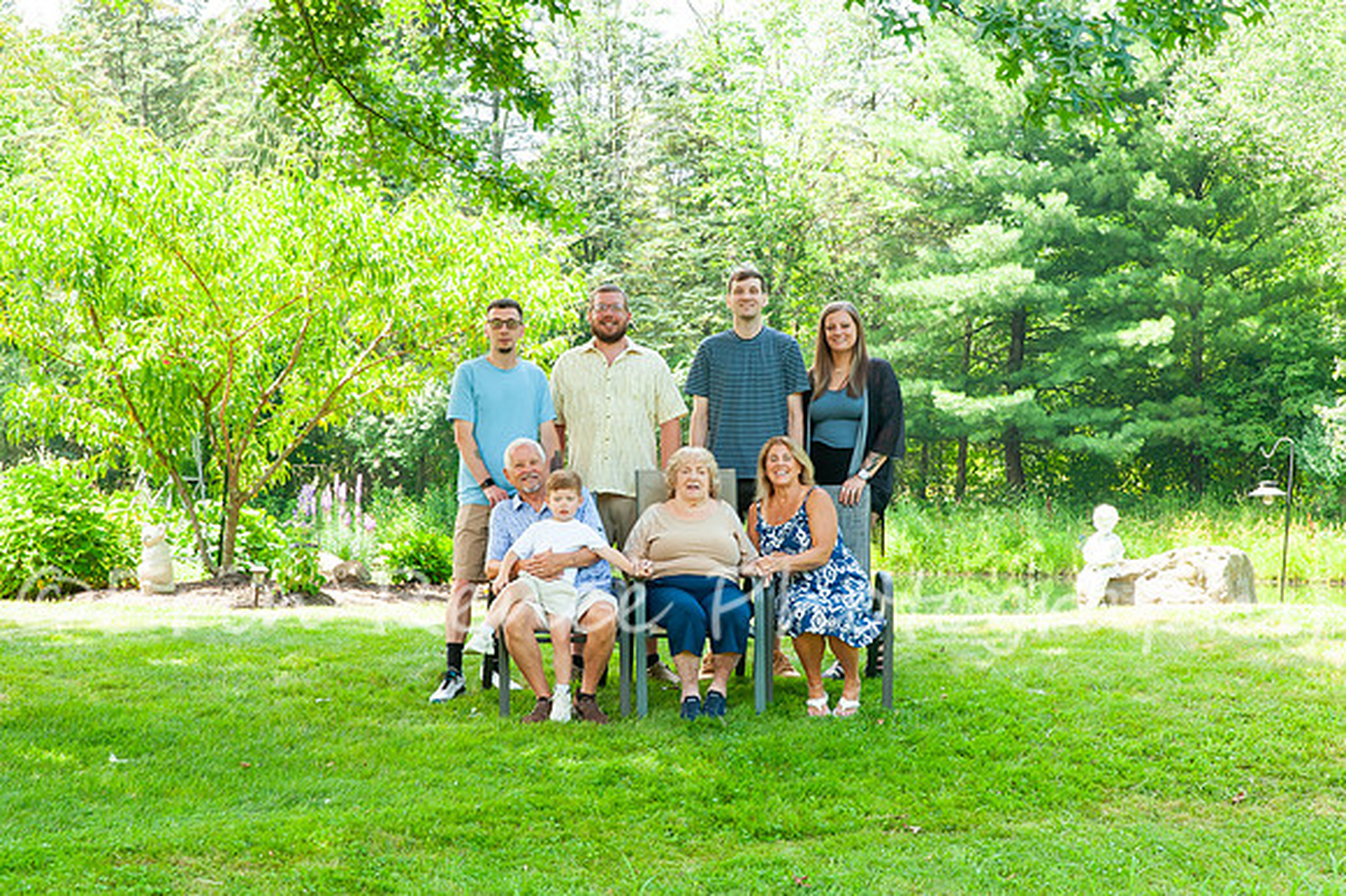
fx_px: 3204
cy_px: 481
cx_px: 666
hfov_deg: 23.7
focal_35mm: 86
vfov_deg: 15.9
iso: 800
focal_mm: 70
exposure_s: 1/125
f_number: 14
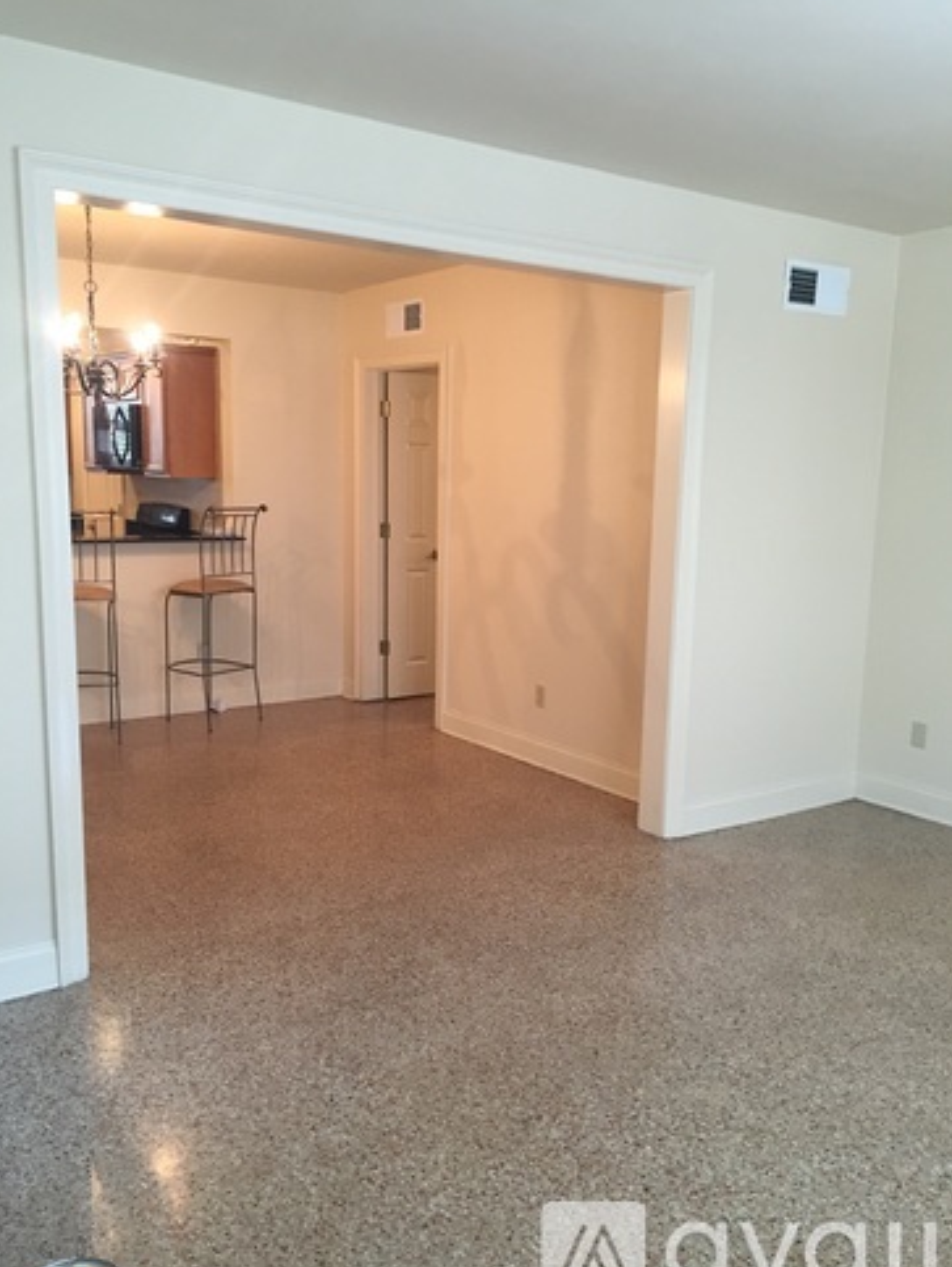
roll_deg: -1.3
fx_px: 1099
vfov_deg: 59.9
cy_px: 651
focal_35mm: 30
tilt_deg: -8.7
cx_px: 473
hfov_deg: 46.9
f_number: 2.2
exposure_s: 1/30
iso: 80
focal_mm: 4.15
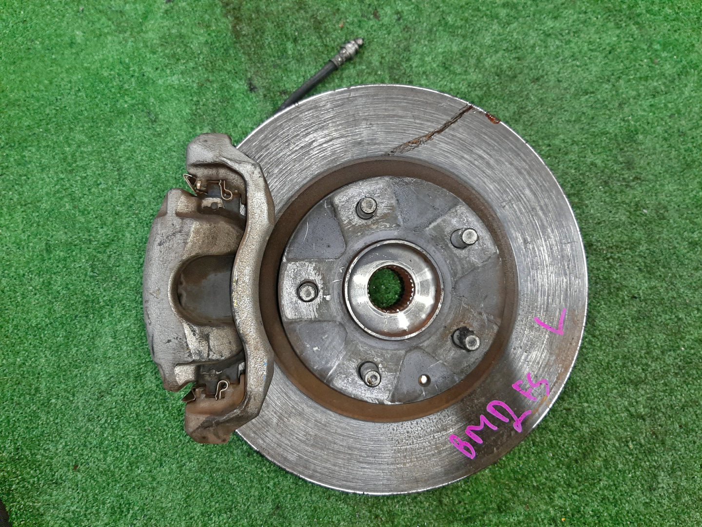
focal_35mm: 26
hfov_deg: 67.3
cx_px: 351
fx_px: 527
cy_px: 264
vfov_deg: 53.1
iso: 203
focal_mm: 3.93
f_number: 1.7
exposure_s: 1/50
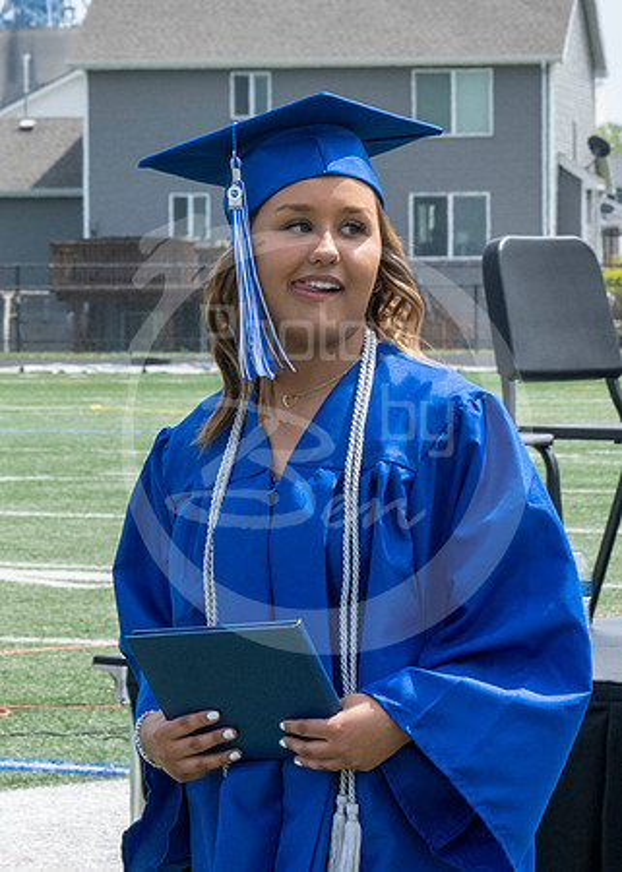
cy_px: 480
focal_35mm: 254
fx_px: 6278
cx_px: 59
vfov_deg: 7.9
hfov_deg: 5.7
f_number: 13
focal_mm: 77
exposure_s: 1/250
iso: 200
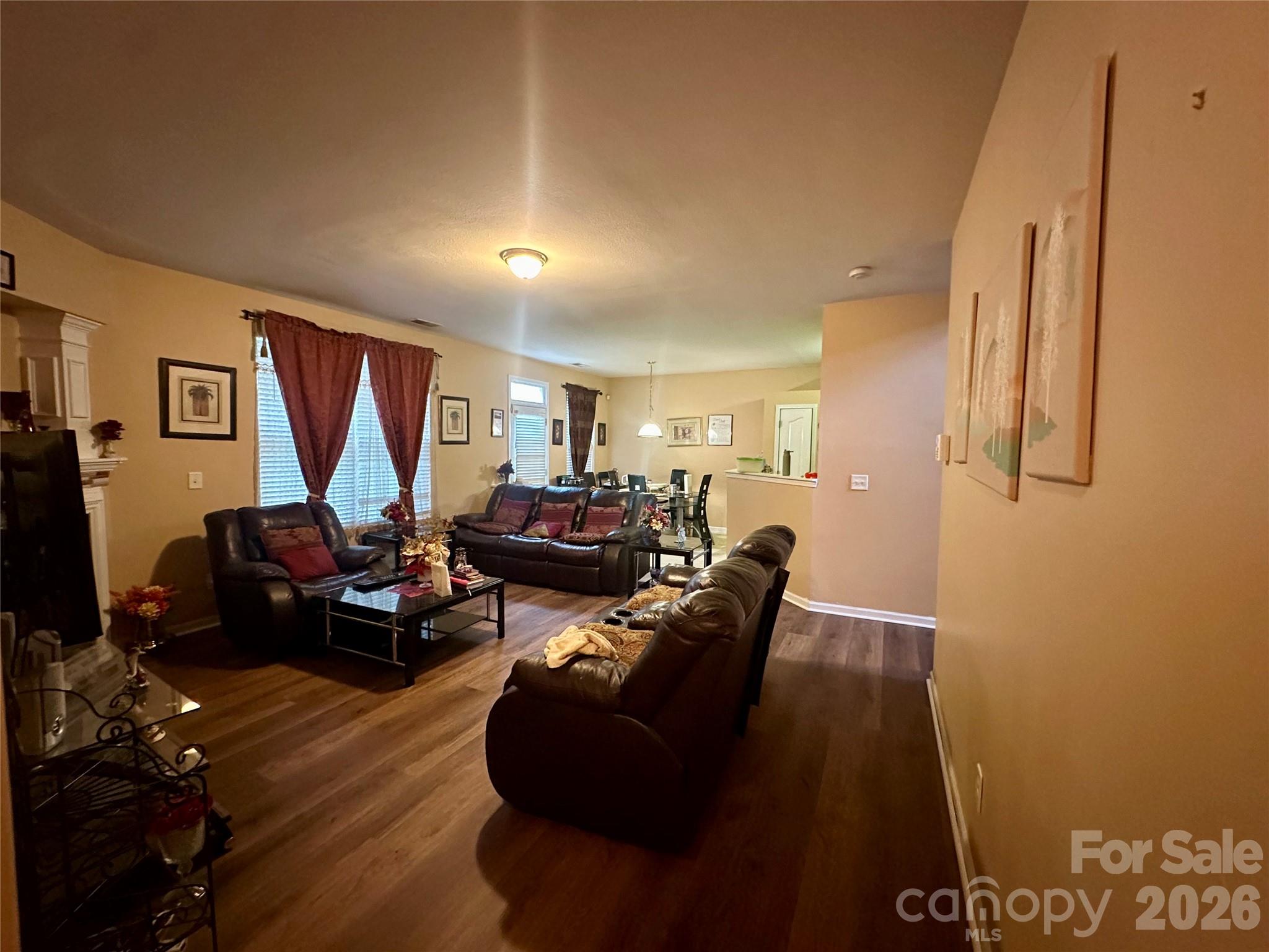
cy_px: 476
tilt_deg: -3.0
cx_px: 634
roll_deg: -1.0
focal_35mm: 14
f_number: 2.2
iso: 1000
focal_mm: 2.22
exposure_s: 1/60
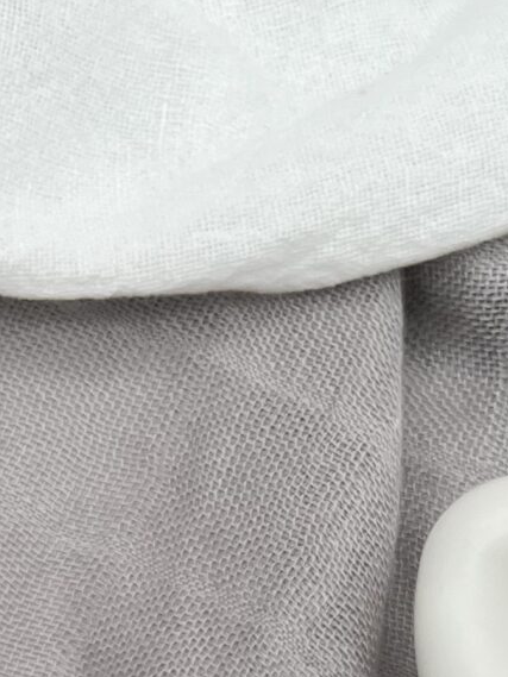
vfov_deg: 14.2
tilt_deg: -89.0
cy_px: 1348
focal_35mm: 117
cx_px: -1
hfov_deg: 12.5
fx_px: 2288
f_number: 1.6
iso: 40
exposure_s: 1/288
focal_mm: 5.1
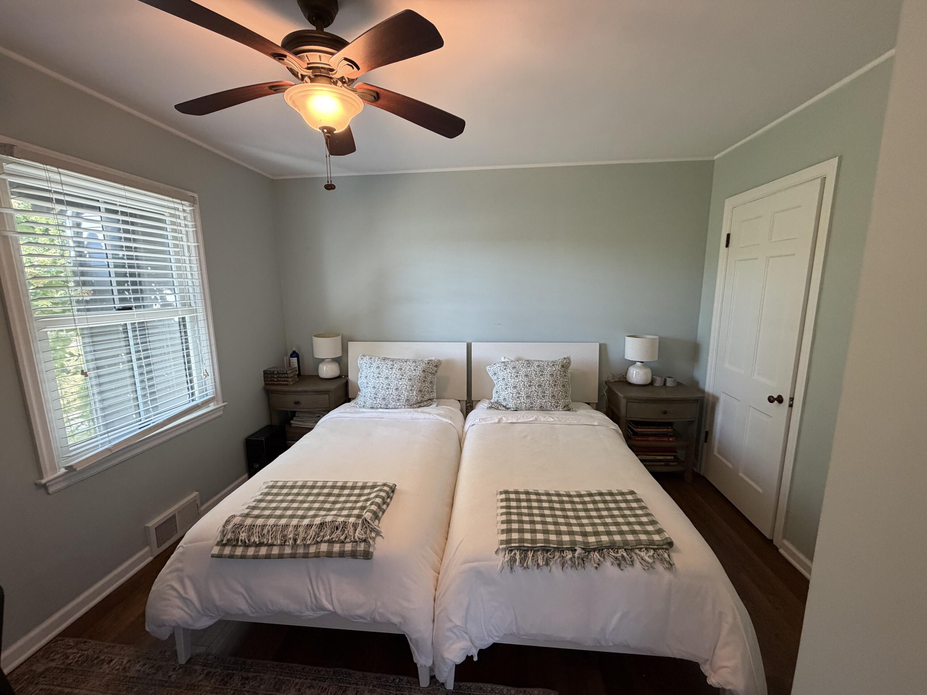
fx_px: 375
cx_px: 464
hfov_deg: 102.1
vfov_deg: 85.7
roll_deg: +0.9
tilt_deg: -9.1
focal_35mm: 14
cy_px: 348
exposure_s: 1/60
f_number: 2.2
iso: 250
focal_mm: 2.22
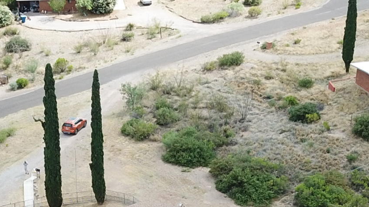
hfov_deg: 21.1
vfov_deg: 11.7
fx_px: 988
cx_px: 137
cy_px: 272
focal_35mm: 101
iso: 100
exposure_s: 1/494
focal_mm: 4.73
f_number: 2.2
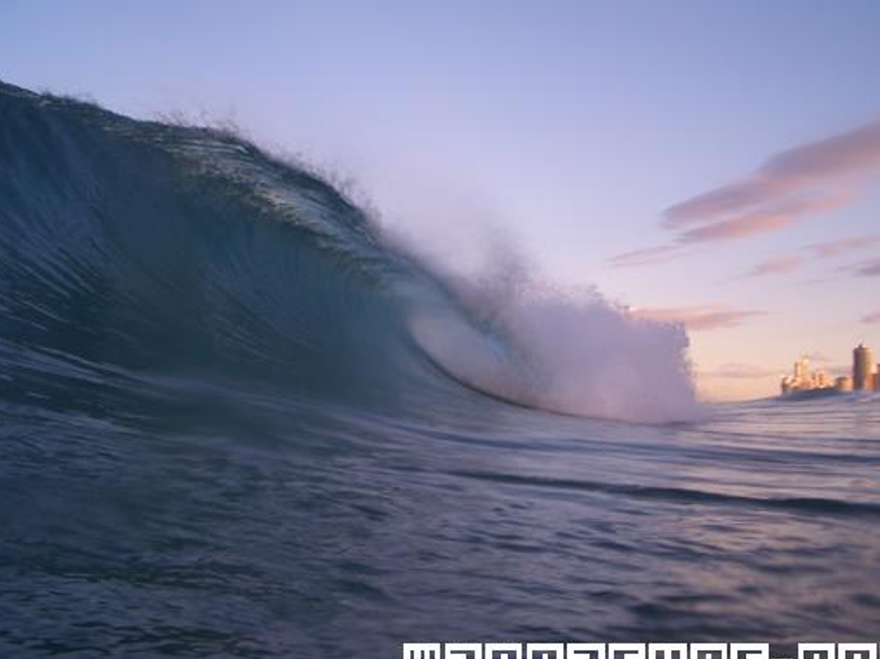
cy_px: 344
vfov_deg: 37.7
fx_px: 966
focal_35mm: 38
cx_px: 467
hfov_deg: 49.0
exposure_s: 1/160
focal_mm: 5.8
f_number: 4.3
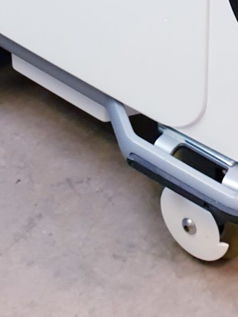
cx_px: 186
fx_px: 1082
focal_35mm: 118
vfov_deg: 13.7
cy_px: -352
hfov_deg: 12.5
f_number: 2.4
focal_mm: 4.3
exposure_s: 1/50
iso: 200
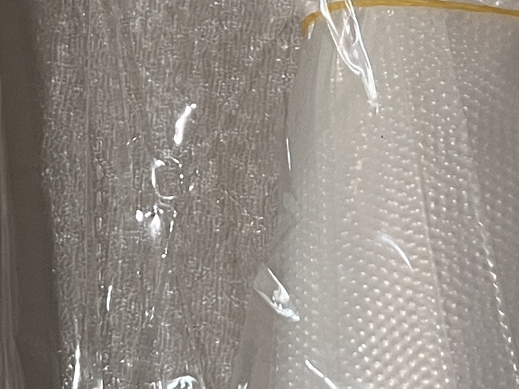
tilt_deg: -79.3
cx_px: 167
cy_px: 66
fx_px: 1994
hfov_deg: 14.8
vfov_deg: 11.1
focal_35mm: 133
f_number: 1.5
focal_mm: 5.7
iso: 125
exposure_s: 1/88
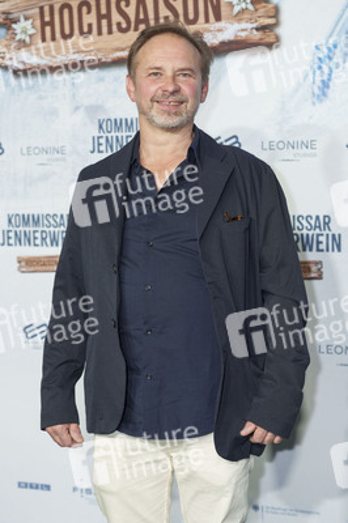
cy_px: 262
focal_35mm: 70
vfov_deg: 28.9
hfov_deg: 19.4
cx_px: 174
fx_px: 1017
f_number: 4
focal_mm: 70
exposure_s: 1/250
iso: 800
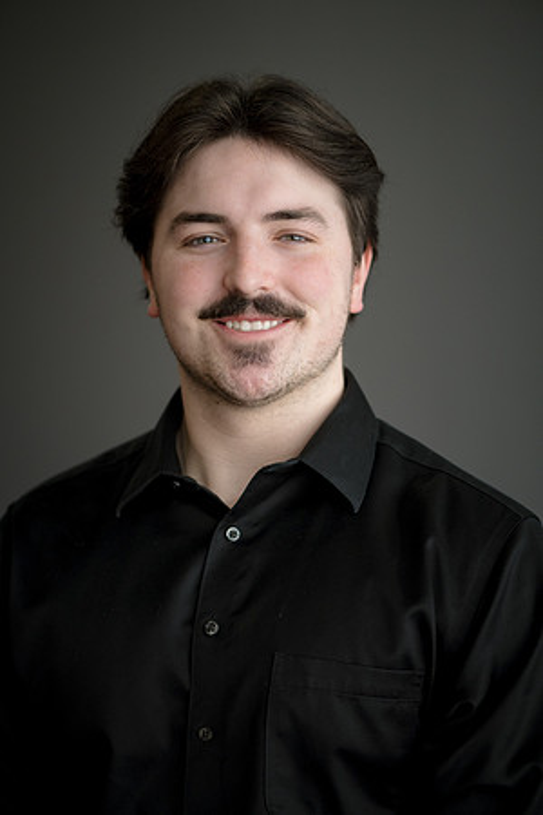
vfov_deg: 19.5
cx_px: 272
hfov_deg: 13.0
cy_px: 408
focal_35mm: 105
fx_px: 2375
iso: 1000
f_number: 3.2
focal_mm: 105
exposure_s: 1/160
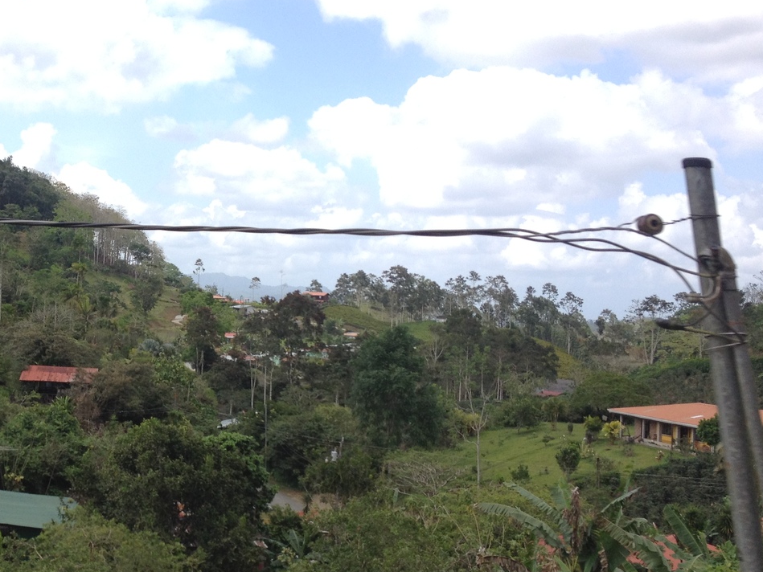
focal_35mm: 59
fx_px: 1301
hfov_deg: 31.7
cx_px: 135
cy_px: 324
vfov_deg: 24.8
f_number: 2.4
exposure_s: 1/1022
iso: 50
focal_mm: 4.28
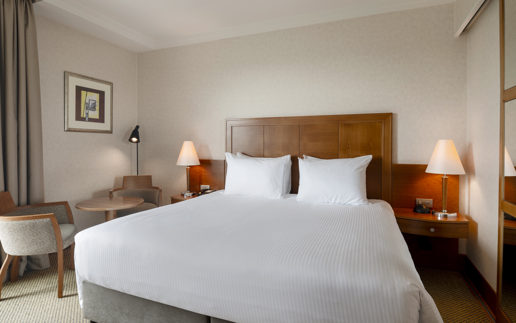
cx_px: 254
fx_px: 281
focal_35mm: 20
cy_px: 148
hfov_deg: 85.1
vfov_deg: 59.6
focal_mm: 19
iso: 64
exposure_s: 1/5
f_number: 9
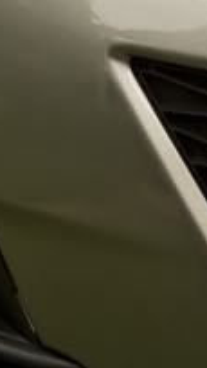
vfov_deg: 7.1
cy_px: -320
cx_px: -76
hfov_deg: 4.1
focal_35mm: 295
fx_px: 2885
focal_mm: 48
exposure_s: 1/125
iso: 100
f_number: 2.8
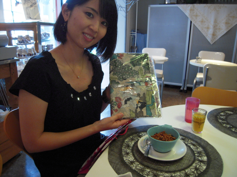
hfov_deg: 63.4
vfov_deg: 49.7
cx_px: 118
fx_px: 192
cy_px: 88
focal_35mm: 28
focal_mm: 5
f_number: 2.7
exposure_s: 1/20
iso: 400
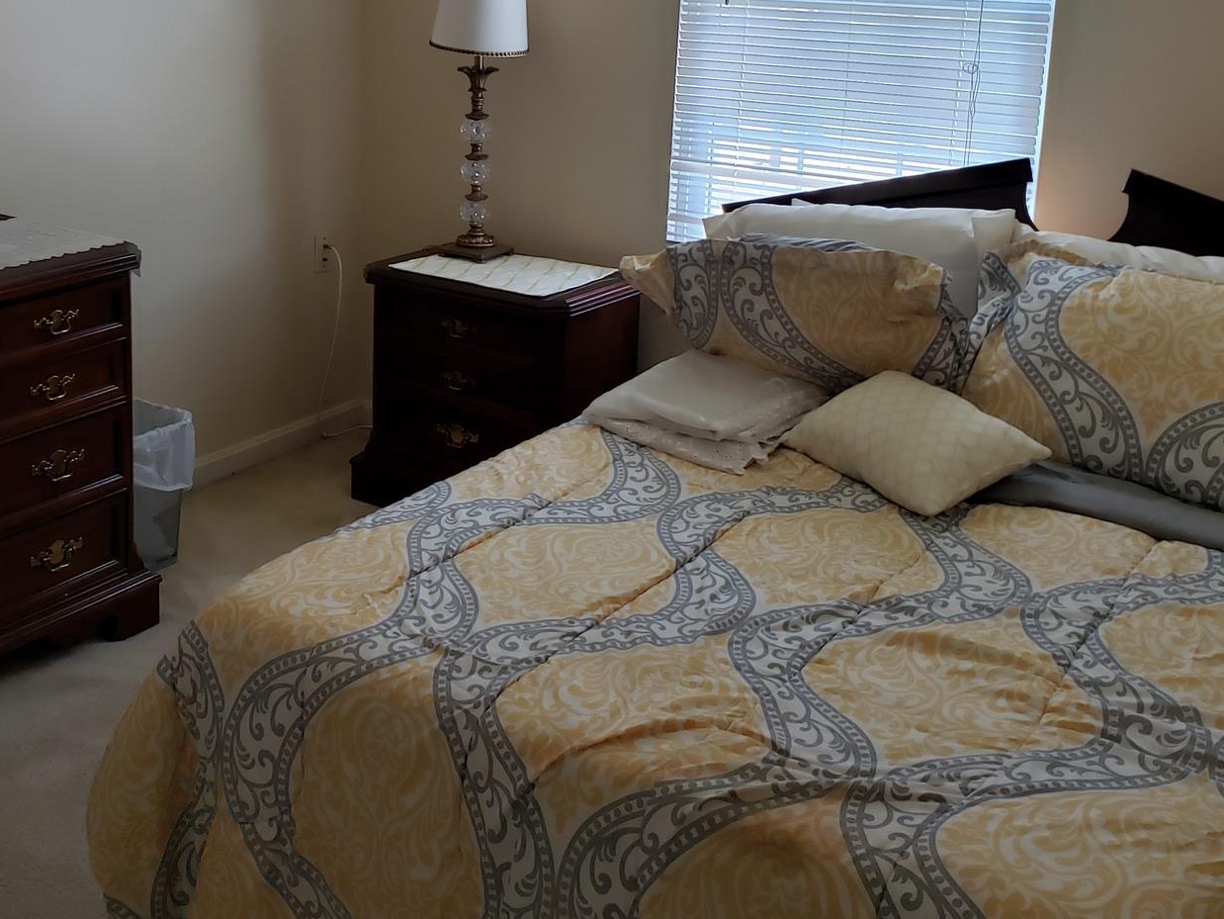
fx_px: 1521
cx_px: 397
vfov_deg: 33.1
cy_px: 262
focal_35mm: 43
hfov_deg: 43.2
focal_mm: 4.3
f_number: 2.4
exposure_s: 1/39
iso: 200
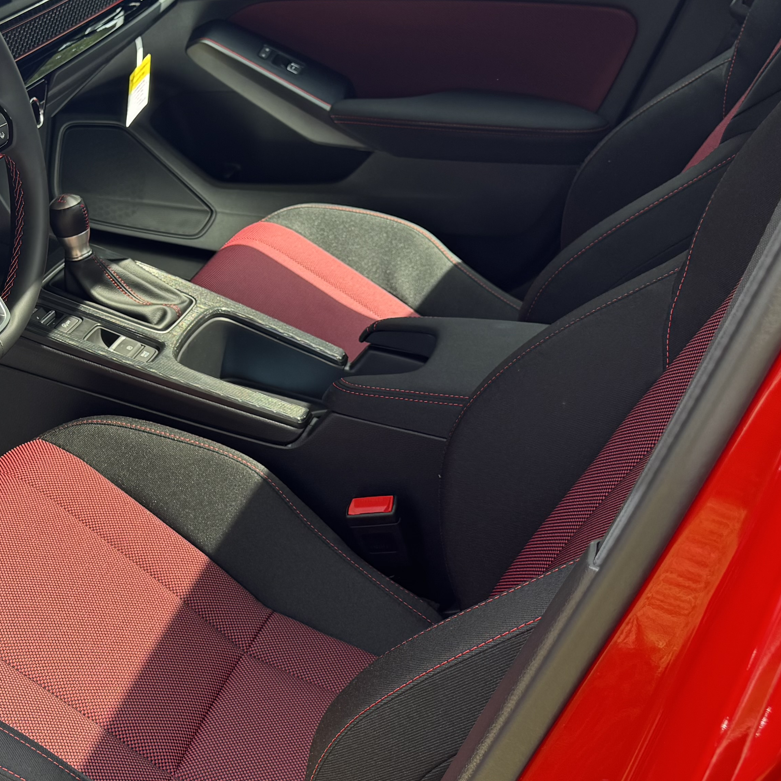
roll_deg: -2.2
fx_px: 1353
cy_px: 336
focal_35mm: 53
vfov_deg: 32.2
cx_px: 43
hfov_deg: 30.4
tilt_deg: -28.1
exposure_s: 1/194
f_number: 1.78
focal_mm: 6.76
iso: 64
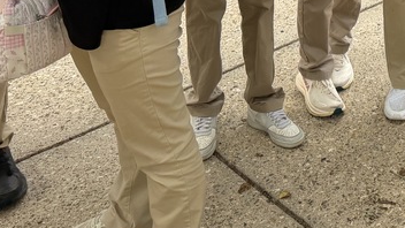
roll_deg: -0.5
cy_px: -206
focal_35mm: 76
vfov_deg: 13.8
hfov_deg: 25.1
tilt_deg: -13.5
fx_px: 816
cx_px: 487
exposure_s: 1/412
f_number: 1.78
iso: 100
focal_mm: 6.76
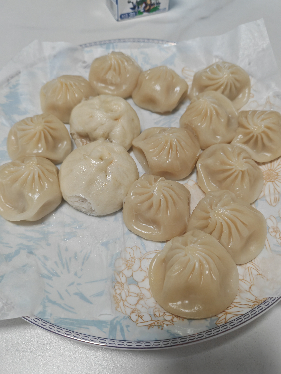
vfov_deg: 65.3
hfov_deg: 51.4
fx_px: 292
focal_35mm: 27
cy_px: 187
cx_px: 140
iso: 500
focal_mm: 5.52
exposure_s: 1/100
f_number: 1.9
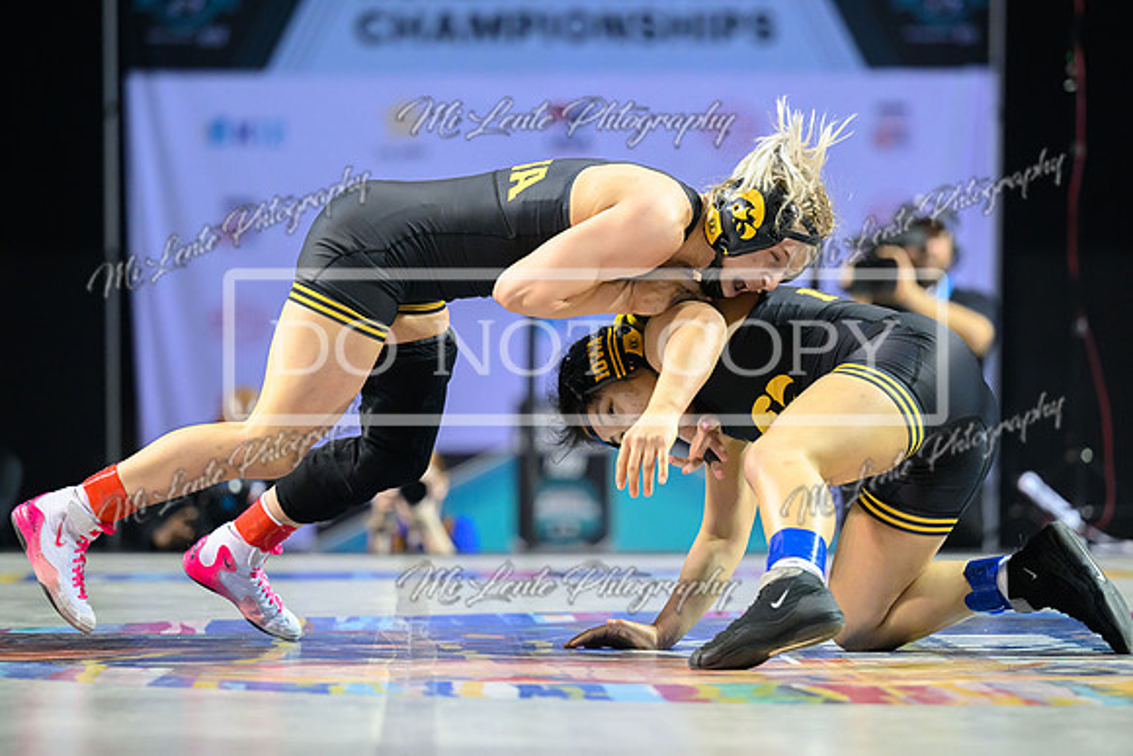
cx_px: 586
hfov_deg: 13.0
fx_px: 4991
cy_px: 399
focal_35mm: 159
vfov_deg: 8.7
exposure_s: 1/800
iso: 5000
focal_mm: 135
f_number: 2.8
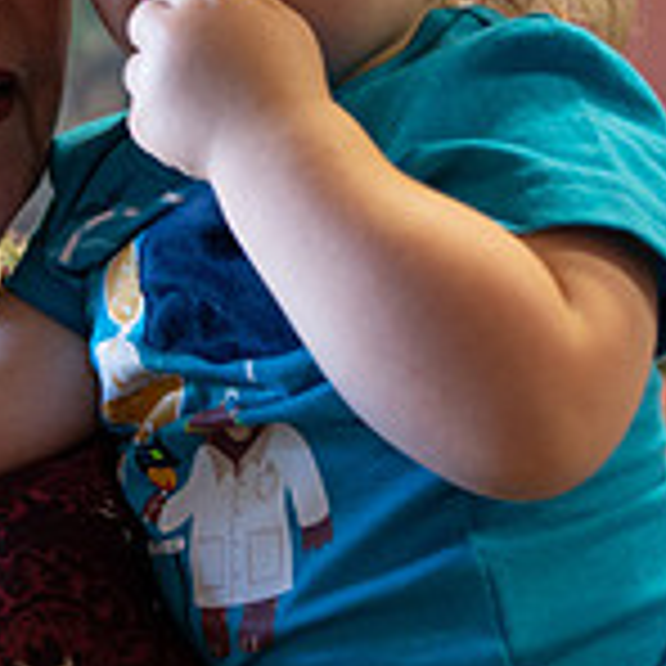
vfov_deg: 15.2
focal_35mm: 113
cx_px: 234
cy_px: 52
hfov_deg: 15.4
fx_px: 2460
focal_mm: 34
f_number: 2.8
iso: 800
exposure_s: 1/80
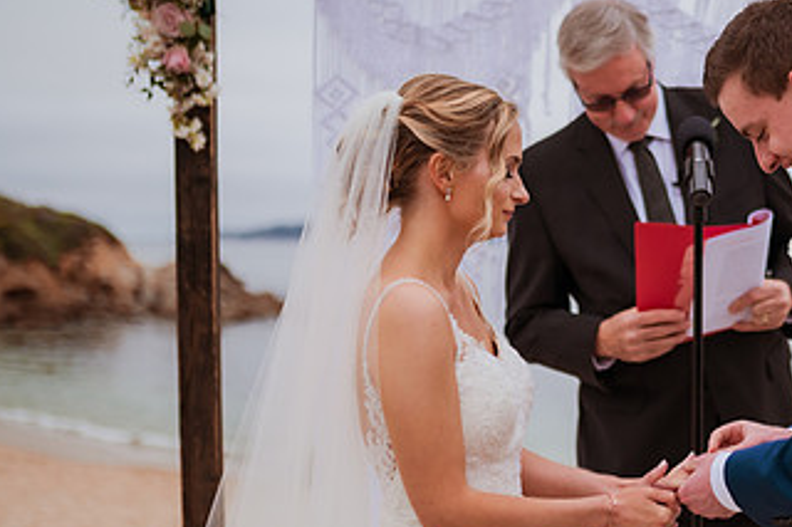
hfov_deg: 30.0
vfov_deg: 20.9
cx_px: 676
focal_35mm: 65
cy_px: 230
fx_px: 1429
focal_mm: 35
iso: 500
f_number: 1.4
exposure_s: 1/4000
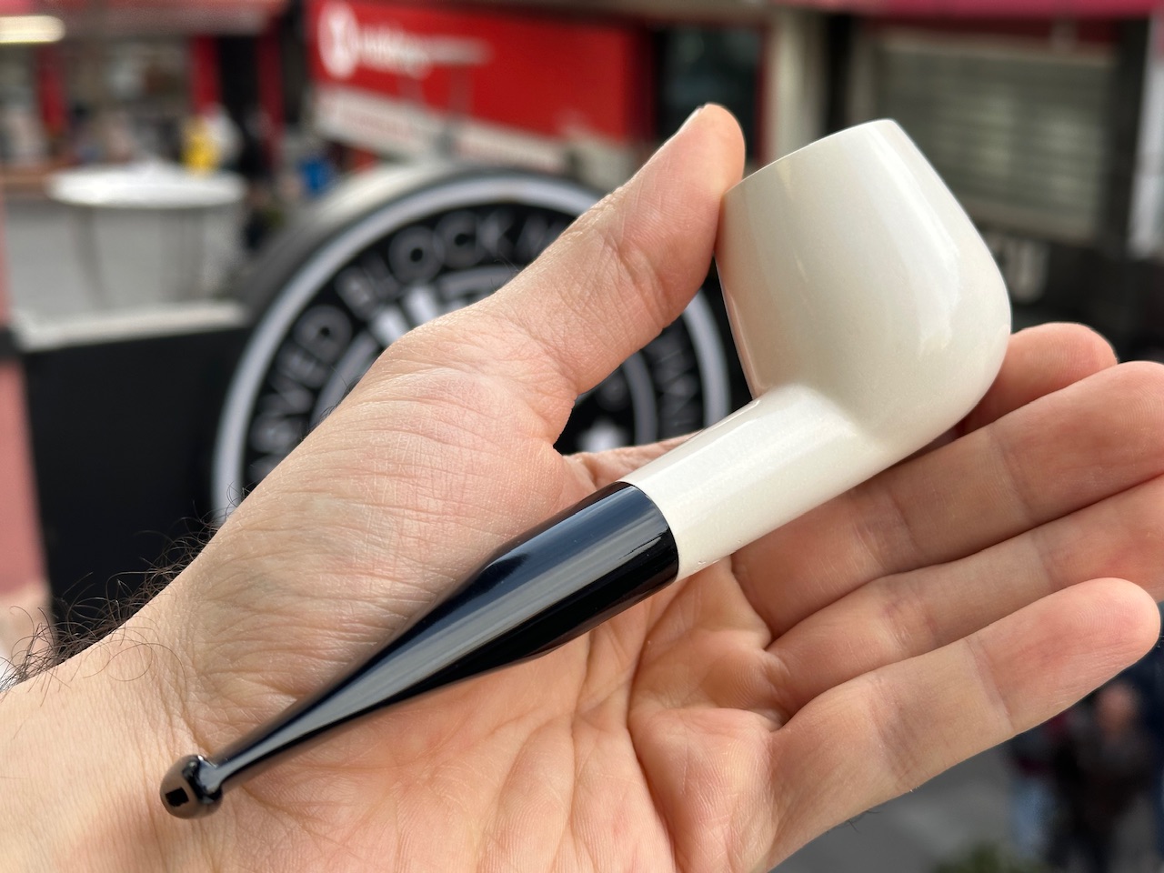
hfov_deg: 39.7
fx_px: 1614
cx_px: 582
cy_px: 436
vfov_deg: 30.3
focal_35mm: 48
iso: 64
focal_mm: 6.86
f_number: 1.78
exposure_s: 1/552
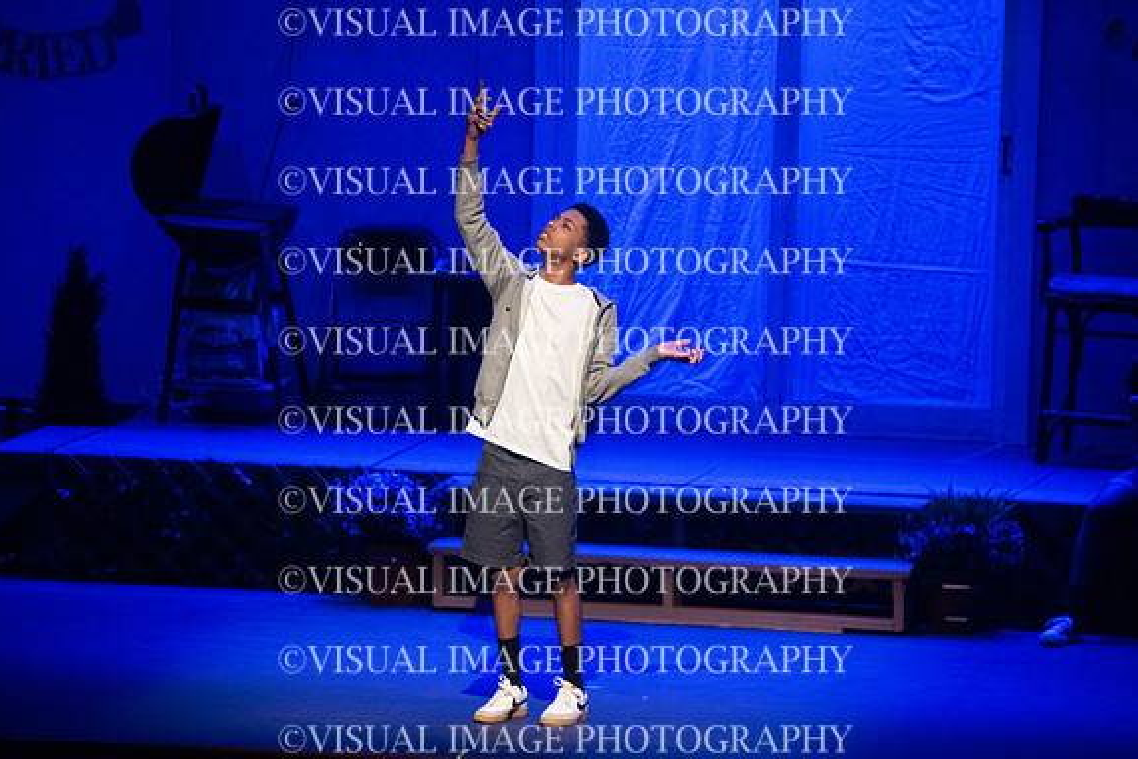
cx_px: 565
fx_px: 10212
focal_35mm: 323
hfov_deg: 6.4
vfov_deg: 4.3
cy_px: 380
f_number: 6.3
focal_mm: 320
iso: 10000
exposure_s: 1/200
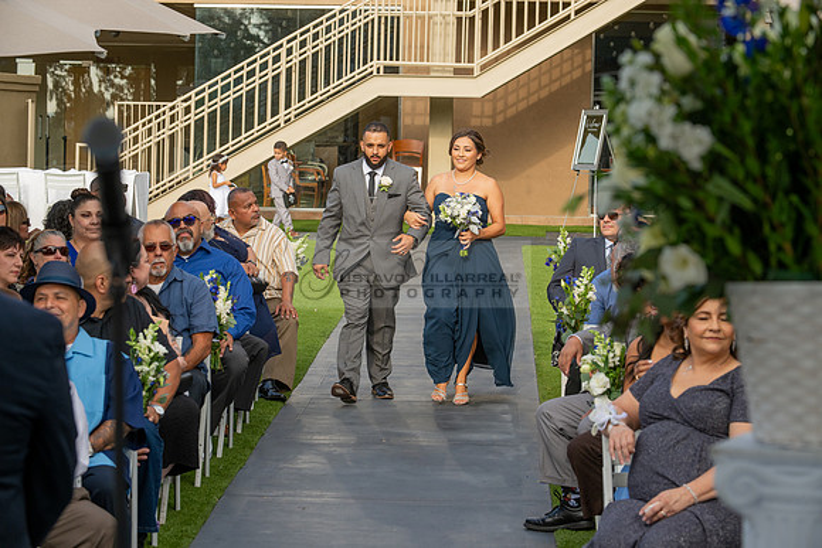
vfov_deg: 13.0
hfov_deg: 19.5
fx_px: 2398
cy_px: 274
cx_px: 411
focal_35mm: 105
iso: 400
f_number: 6.3
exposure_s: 1/400
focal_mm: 105
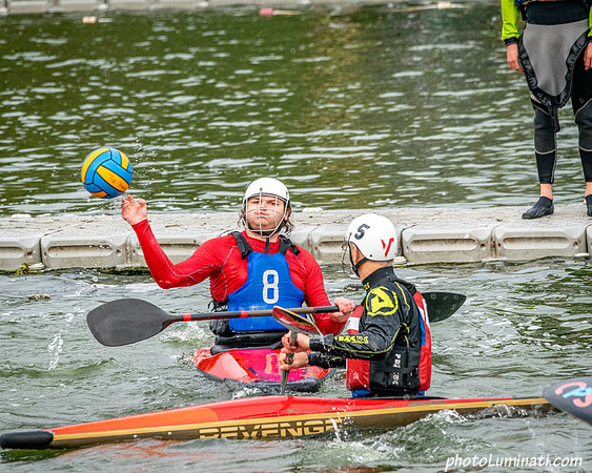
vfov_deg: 3.5
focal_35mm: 437
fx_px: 7662
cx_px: 256
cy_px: 255
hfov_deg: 4.4
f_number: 9
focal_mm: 360
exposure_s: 1/2000
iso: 3200
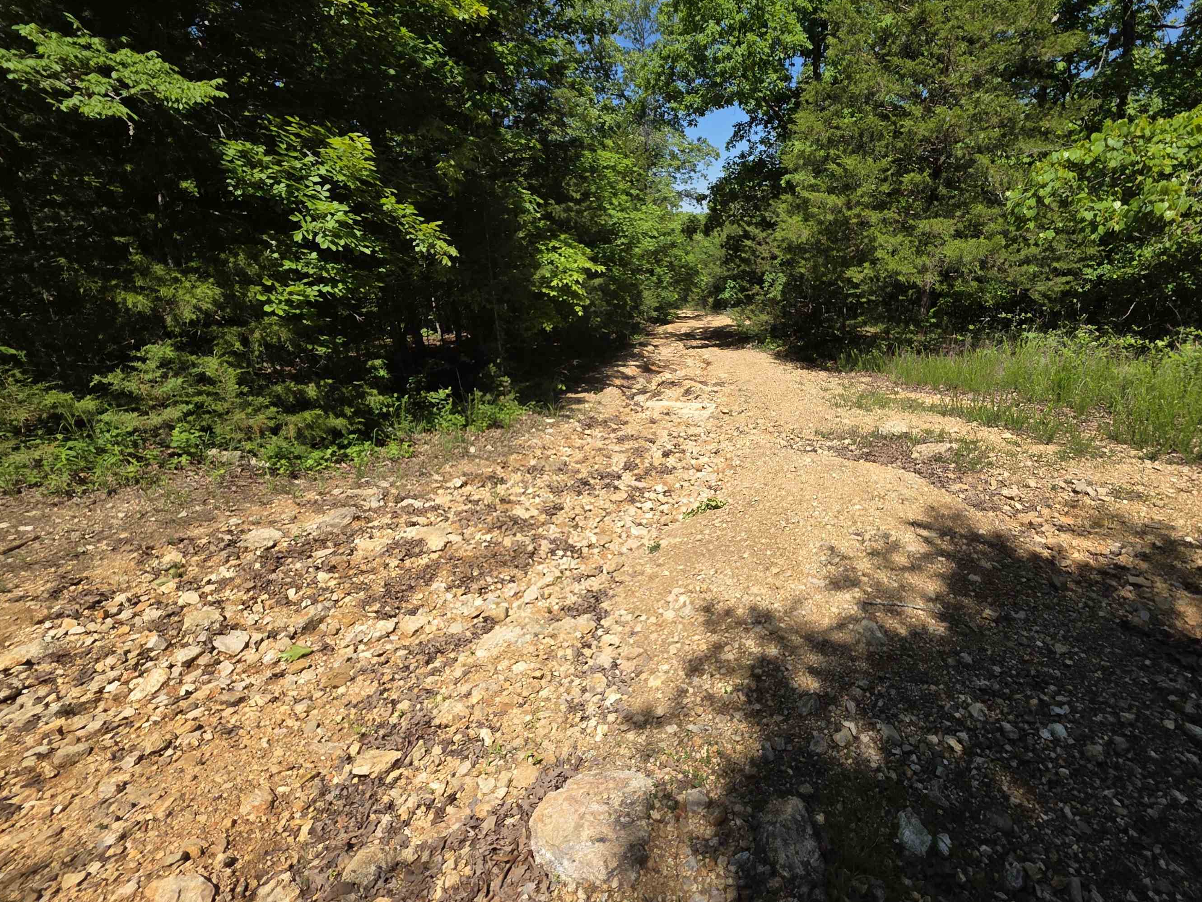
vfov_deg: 81.6
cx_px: 683
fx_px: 521
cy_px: 417
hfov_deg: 97.6
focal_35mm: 15
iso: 40
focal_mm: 2.2
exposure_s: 1/1641
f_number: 1.9
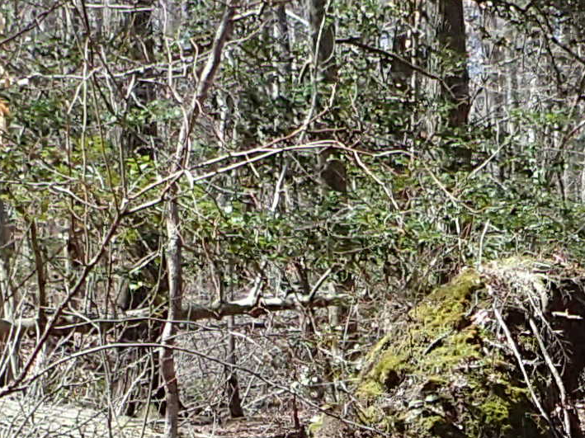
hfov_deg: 14.0
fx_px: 2365
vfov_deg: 9.9
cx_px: 537
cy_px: 831
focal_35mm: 140
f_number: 2.8
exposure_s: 1/800
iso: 200
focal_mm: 4.5
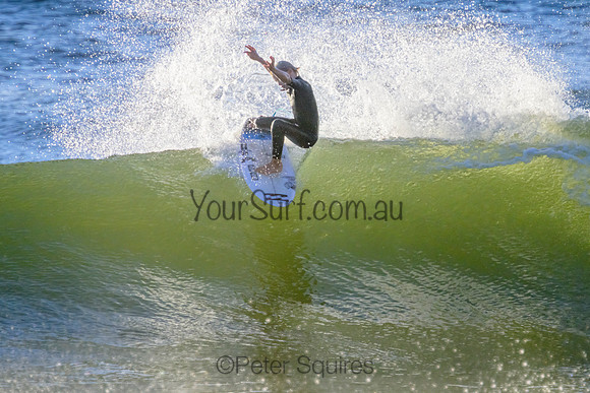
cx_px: 339
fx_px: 17998
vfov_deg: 1.3
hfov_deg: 1.9
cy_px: 156
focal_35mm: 1098
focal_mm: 800
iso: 1400
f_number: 11
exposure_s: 1/2000
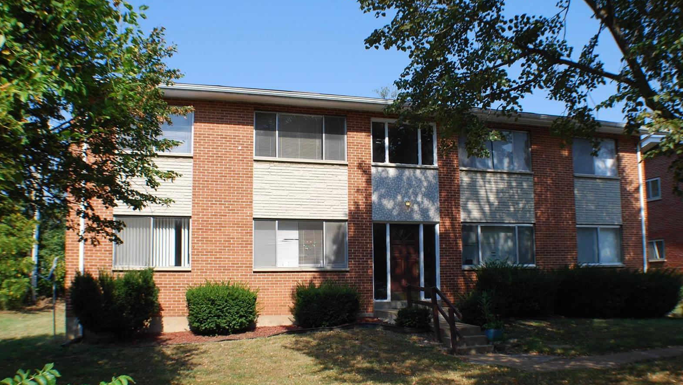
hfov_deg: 45.5
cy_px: 209
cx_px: 341
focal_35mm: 45
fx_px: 815
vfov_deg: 26.5
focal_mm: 28
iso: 200
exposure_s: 1/200
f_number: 10
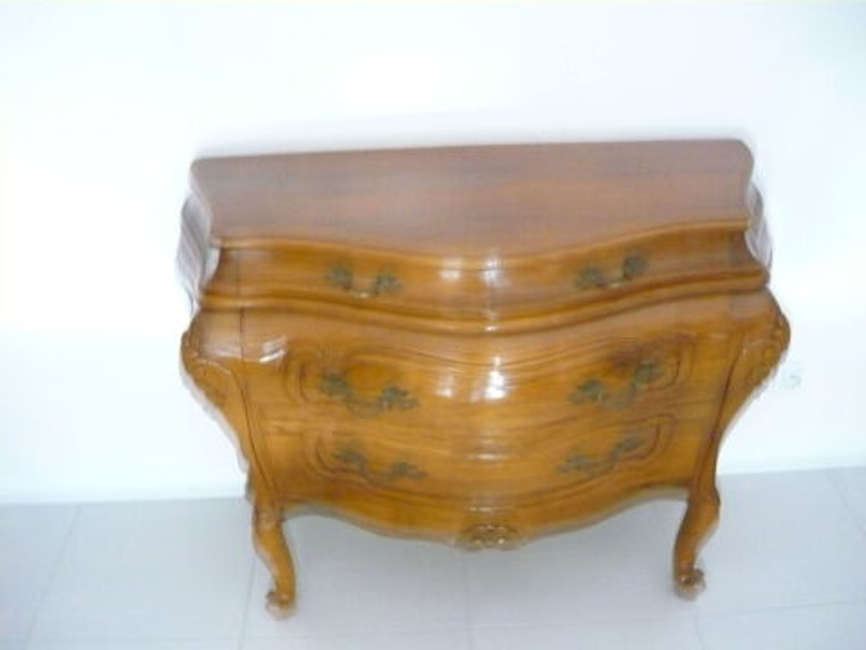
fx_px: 826
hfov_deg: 55.4
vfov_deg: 42.9
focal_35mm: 33
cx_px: 433
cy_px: 325
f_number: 2.8
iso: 1250
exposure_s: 1/4
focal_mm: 5.5
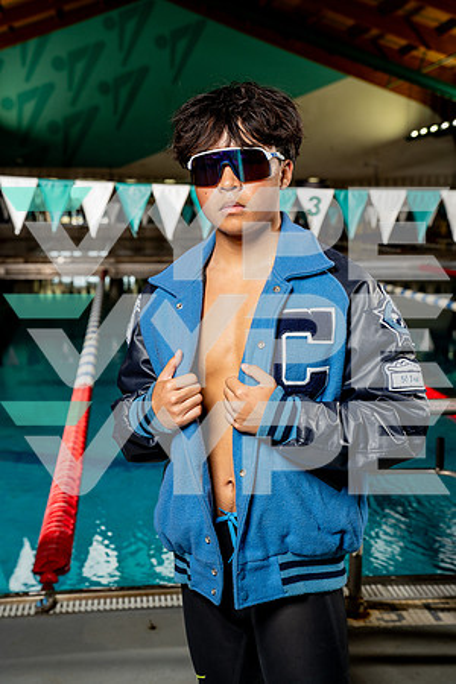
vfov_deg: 36.9
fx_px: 1026
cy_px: 342
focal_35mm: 54
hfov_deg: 25.1
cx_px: 228
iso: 640
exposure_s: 1/250
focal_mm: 54
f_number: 5.6
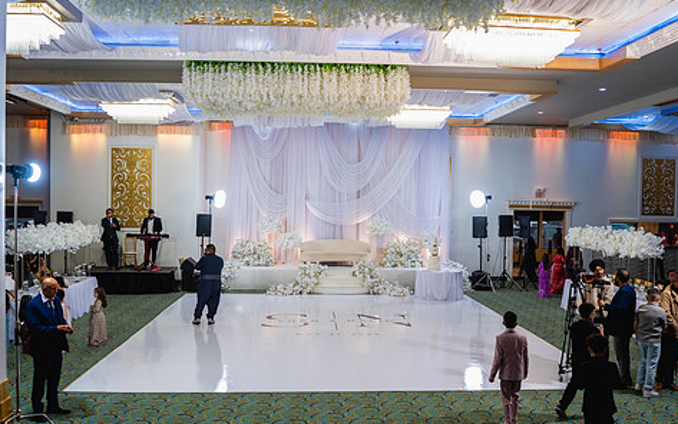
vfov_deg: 36.3
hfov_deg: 55.3
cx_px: 345
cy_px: 230
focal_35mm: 35
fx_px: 647
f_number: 2.8
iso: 500
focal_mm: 28
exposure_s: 1/160
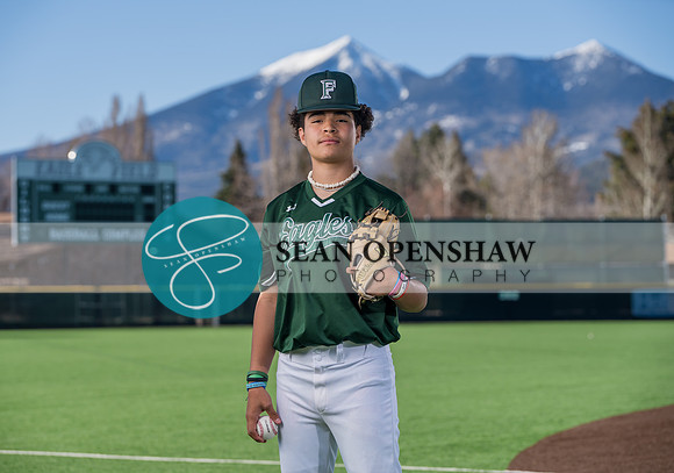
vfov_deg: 13.2
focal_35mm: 108
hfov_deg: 18.7
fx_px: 2051
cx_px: 319
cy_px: 236
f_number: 4.5
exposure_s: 1/800
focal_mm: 104
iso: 125
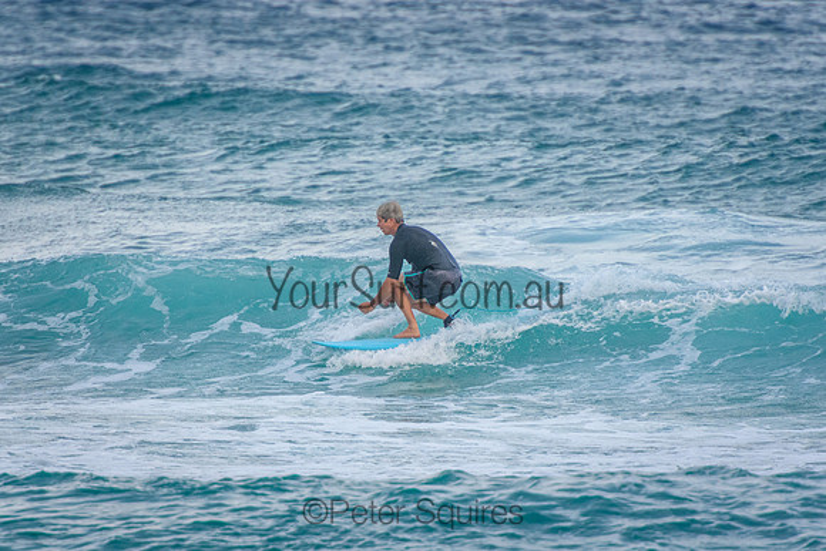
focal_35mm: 615
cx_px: 413
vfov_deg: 2.2
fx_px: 14108
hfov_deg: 3.4
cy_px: 276
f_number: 5.6
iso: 800
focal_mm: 400
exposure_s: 1/1600
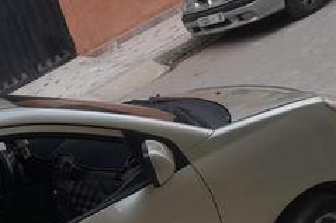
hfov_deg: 27.3
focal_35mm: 71
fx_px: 662
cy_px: 339
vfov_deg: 17.2
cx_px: 22
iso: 32
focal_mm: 4.6
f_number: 2
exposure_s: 1/50
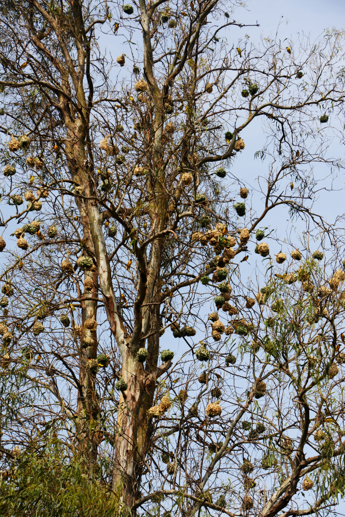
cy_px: 258
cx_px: 172
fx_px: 1408
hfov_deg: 14.0
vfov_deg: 20.8
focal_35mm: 98
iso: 320
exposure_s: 1/1000
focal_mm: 98
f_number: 7.1
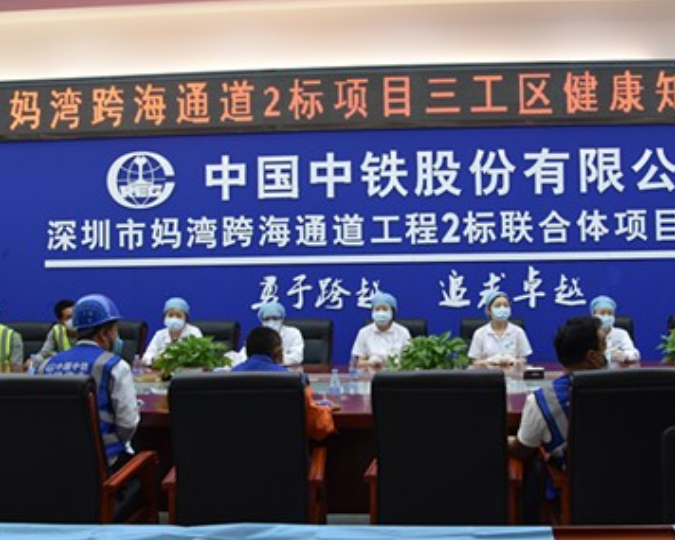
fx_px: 759
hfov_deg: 47.6
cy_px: 254
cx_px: 411
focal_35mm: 38
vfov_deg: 39.2
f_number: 4.5
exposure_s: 1/80
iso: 400
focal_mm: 24
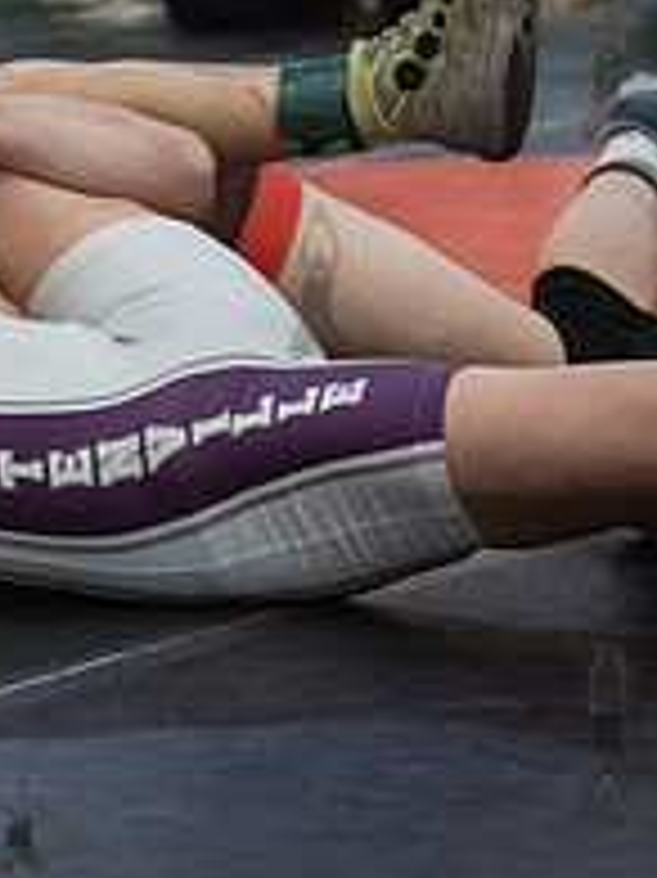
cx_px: -88
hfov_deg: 4.8
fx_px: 7854
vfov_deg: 6.4
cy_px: 173
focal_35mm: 310
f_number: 3.5
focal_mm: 80
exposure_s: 1/500
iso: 8000
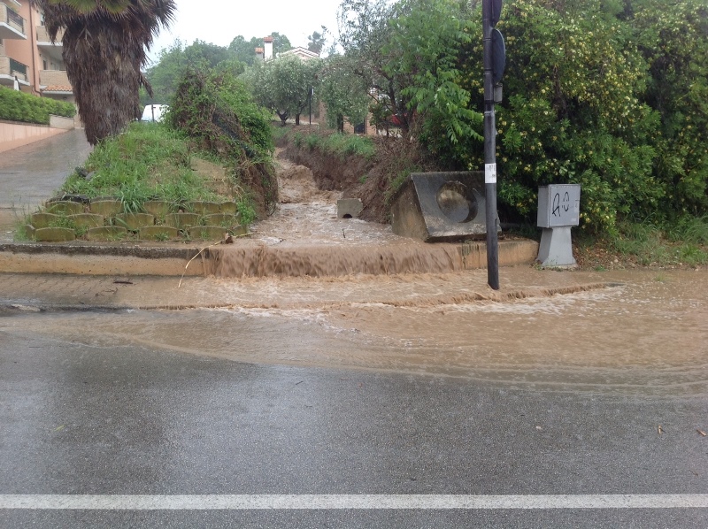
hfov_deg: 52.7
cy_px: 264
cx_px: 354
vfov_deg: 40.6
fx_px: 715
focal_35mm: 35
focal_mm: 4.28
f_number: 2.4
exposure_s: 1/60
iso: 64
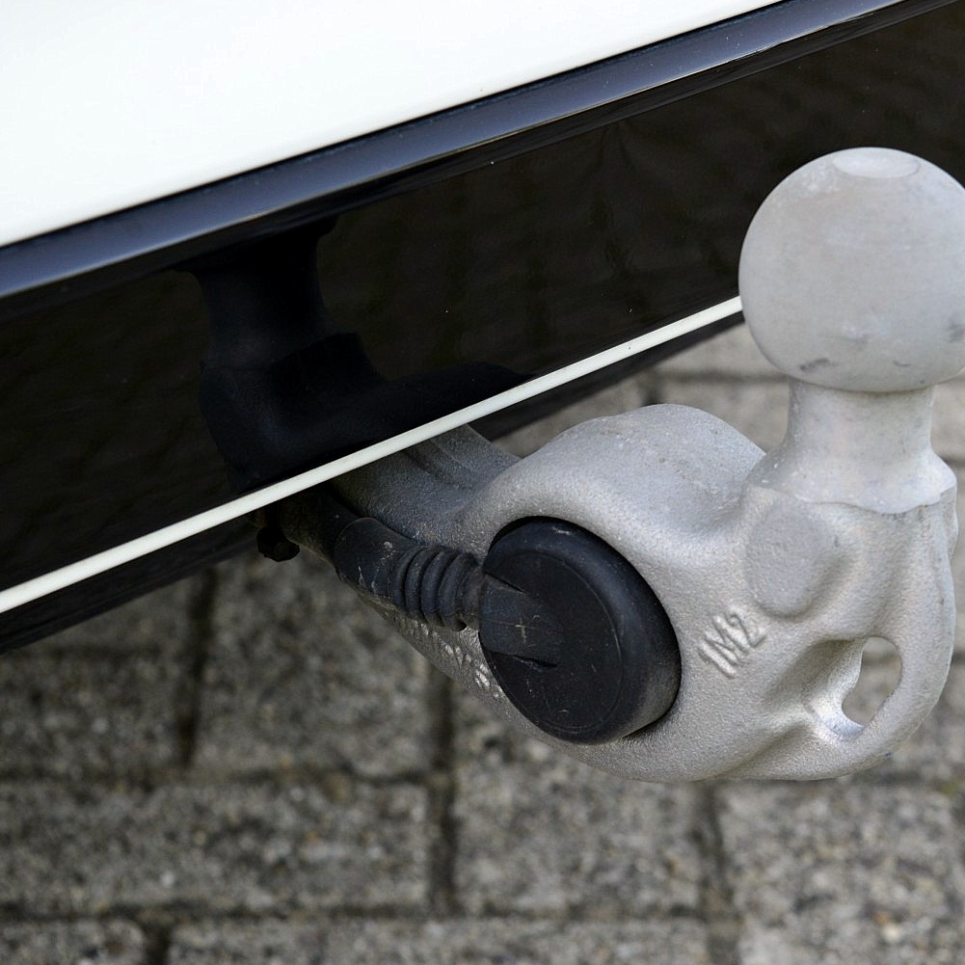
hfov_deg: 15.3
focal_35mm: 114
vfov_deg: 15.3
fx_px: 3586
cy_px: 447
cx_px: 713
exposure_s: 1/60
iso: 450
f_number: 8
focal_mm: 55
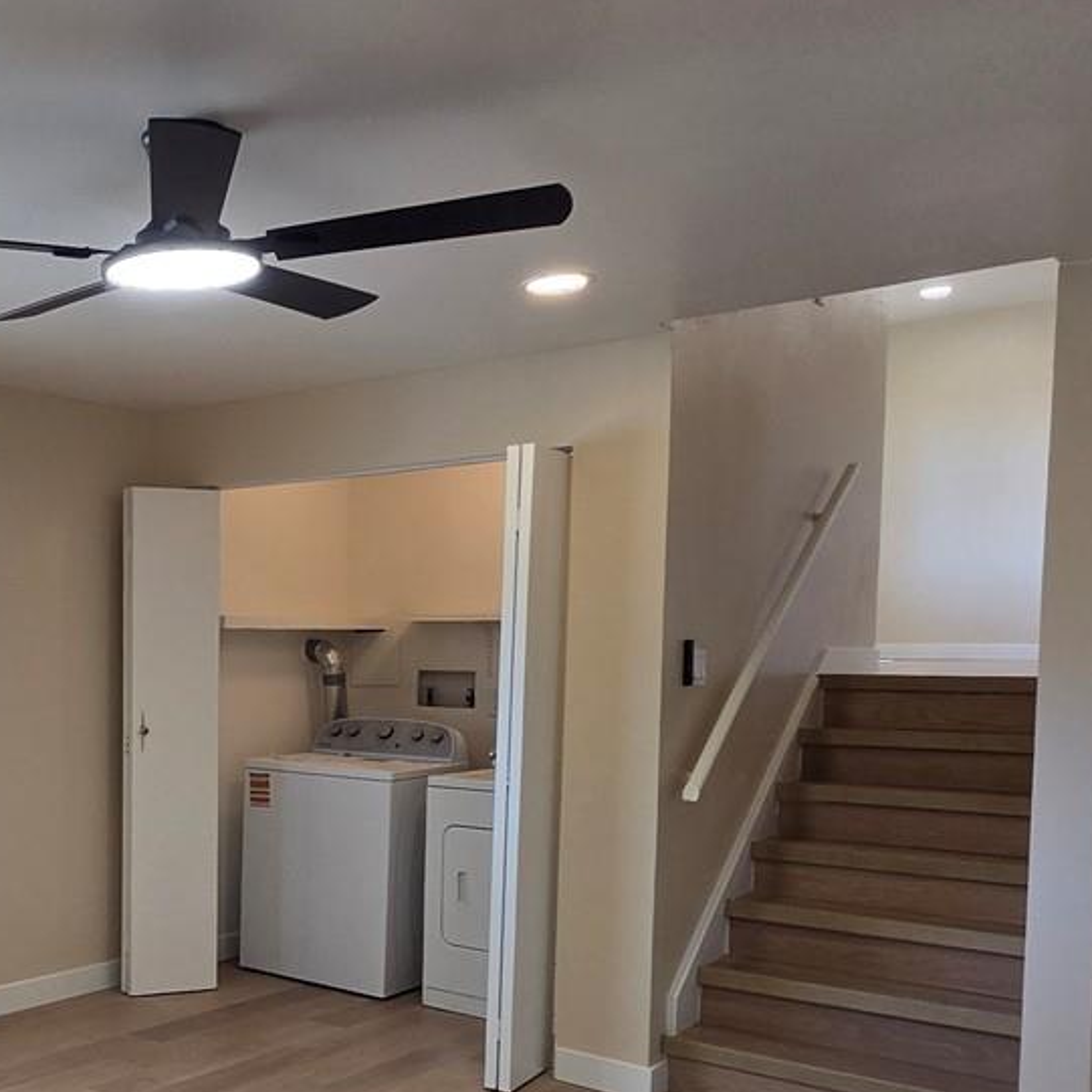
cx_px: -57
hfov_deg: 40.8
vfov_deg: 47.6
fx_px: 1213
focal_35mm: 34
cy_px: 737
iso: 80
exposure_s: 1/120
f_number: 2.2
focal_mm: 2.2
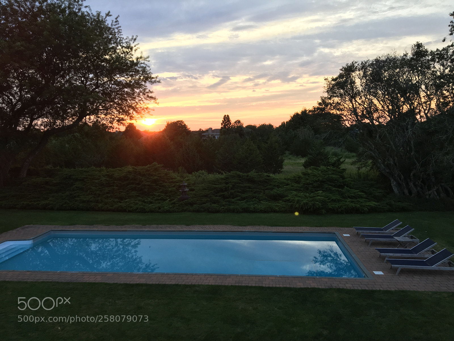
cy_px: 170
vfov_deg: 48.2
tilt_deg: -4.7
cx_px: 227
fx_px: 380
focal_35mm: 29
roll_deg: +1.4
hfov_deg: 61.7
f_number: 2.2
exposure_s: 1/120
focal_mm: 4.15
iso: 32
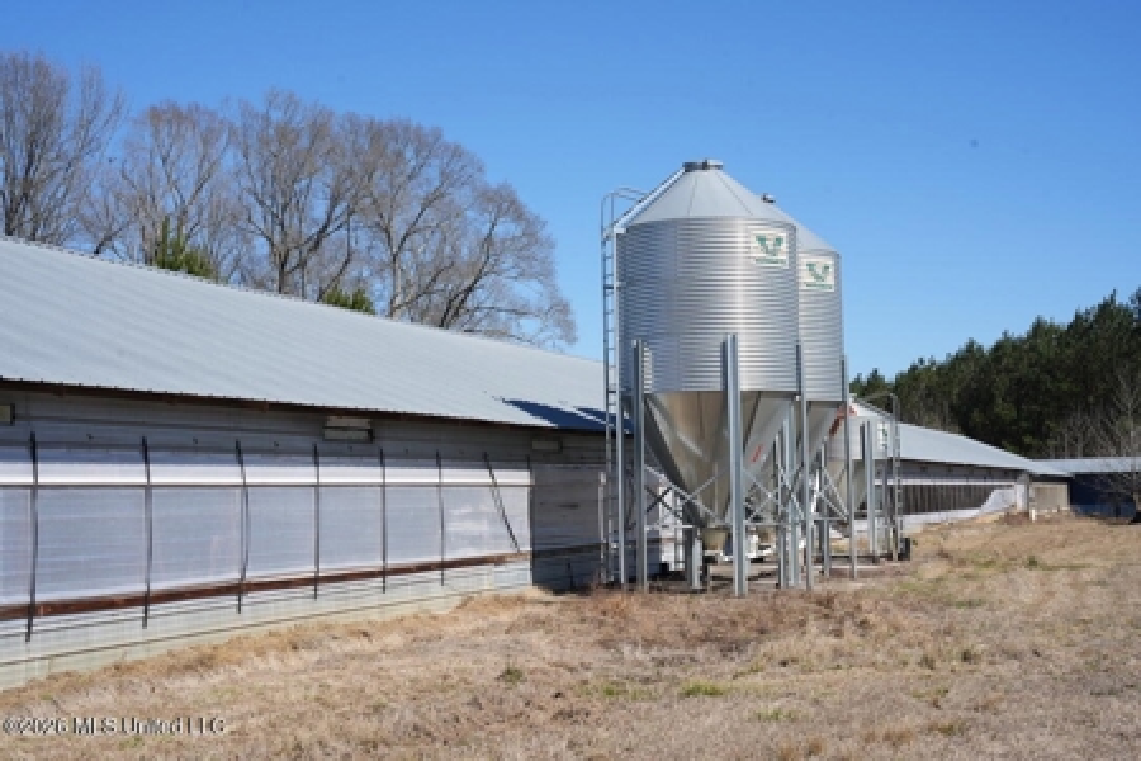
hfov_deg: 41.1
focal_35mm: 48
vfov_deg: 28.1
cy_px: 380
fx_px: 1521
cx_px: 570
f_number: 11
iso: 200
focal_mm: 48
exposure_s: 1/250
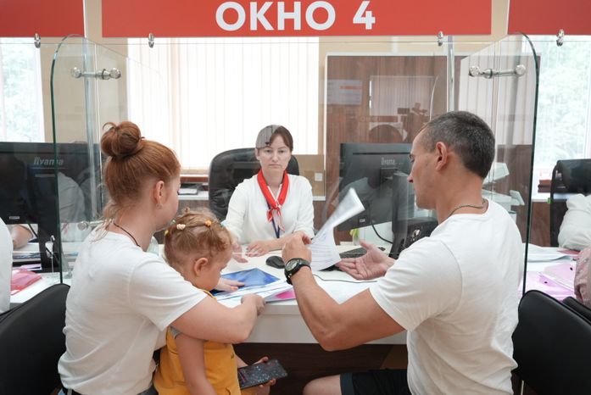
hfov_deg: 61.9
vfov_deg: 43.7
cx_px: 296
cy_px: 198
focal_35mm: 30
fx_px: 493
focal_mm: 30
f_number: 6.3
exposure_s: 1/100
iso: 2500
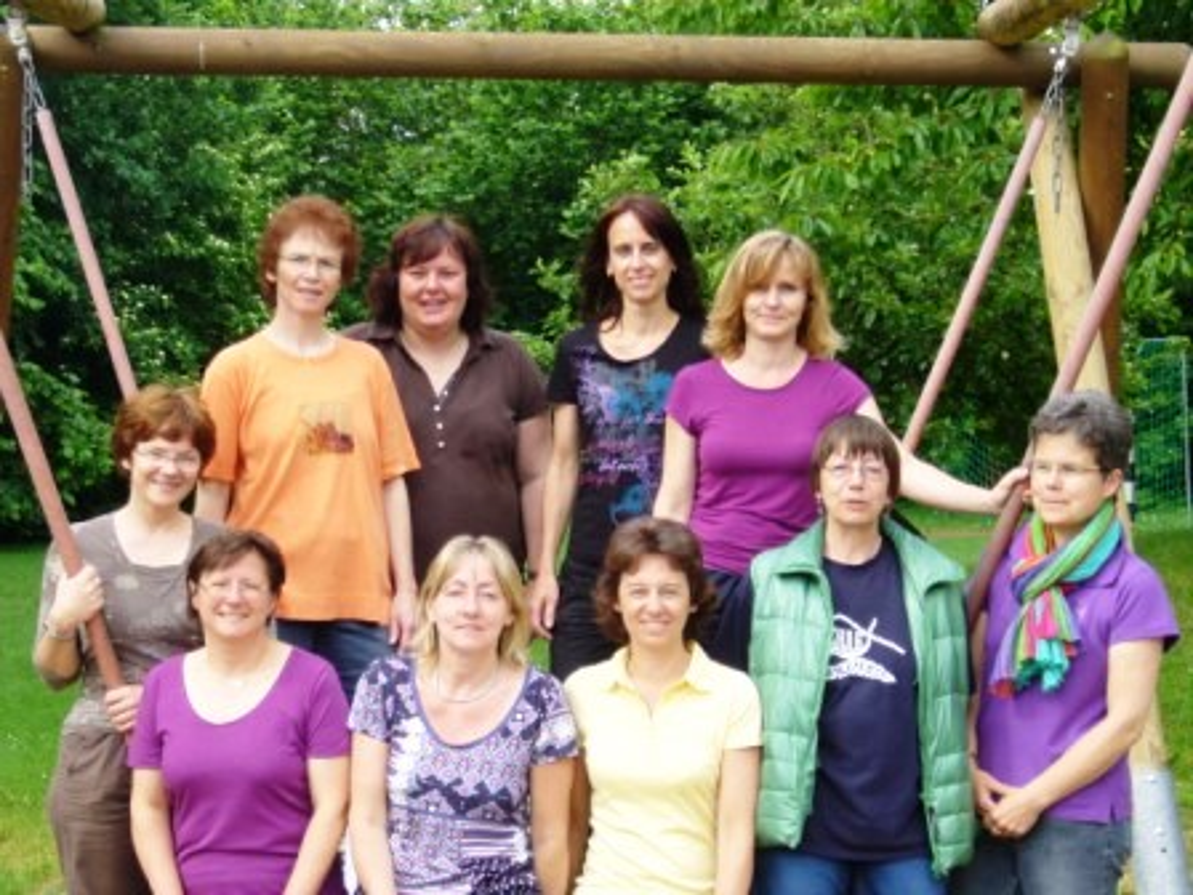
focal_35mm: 97
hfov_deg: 20.2
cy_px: 448
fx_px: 3343
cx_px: 596
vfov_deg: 15.2
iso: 80
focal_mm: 16.1
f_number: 4.8
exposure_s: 1/100
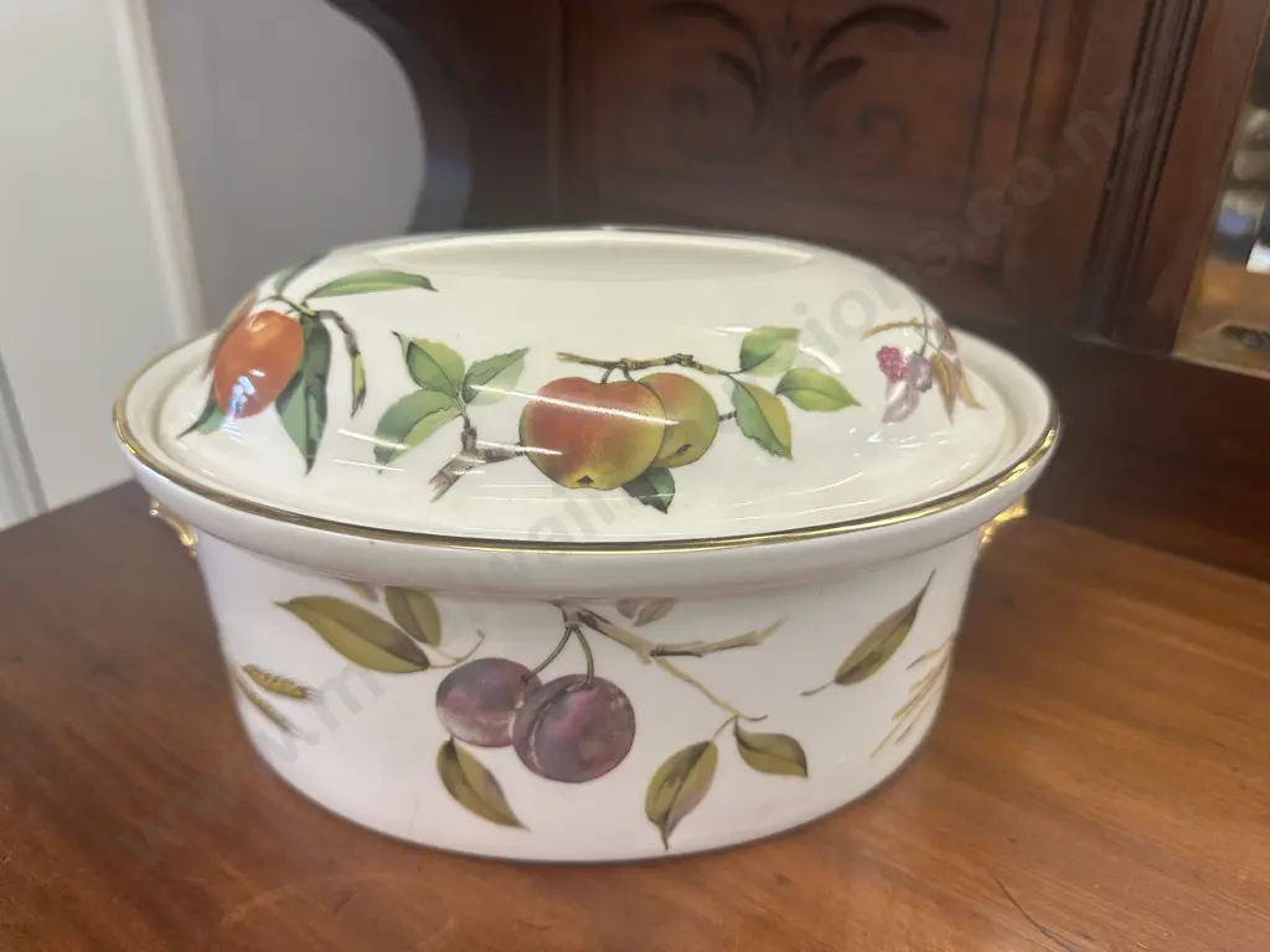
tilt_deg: -27.6
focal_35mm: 24
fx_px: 881
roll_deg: -1.1
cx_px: 635
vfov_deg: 56.8
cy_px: 476
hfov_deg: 71.6
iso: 200
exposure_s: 1/100
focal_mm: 6.86
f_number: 1.78
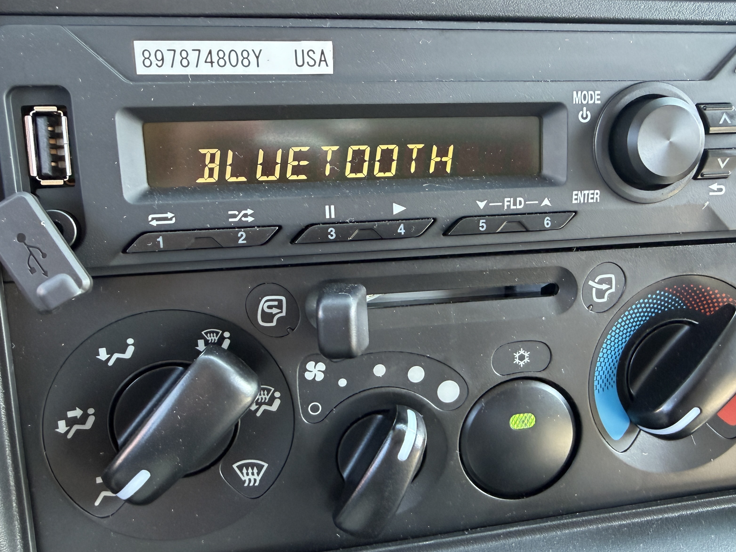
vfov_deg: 45.4
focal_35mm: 31
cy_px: 274
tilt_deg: -34.3
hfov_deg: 57.8
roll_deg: -1.7
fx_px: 659
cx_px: 449
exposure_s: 1/80
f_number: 2.2
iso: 320
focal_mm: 2.22
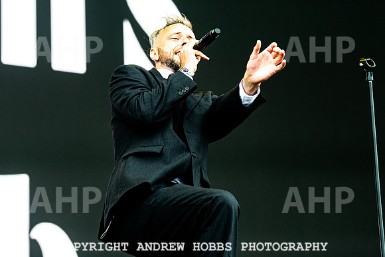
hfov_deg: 13.1
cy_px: 77
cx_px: 192
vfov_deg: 8.8
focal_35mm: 157
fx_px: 1675
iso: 400
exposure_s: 1/1000
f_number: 2.8
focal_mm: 112
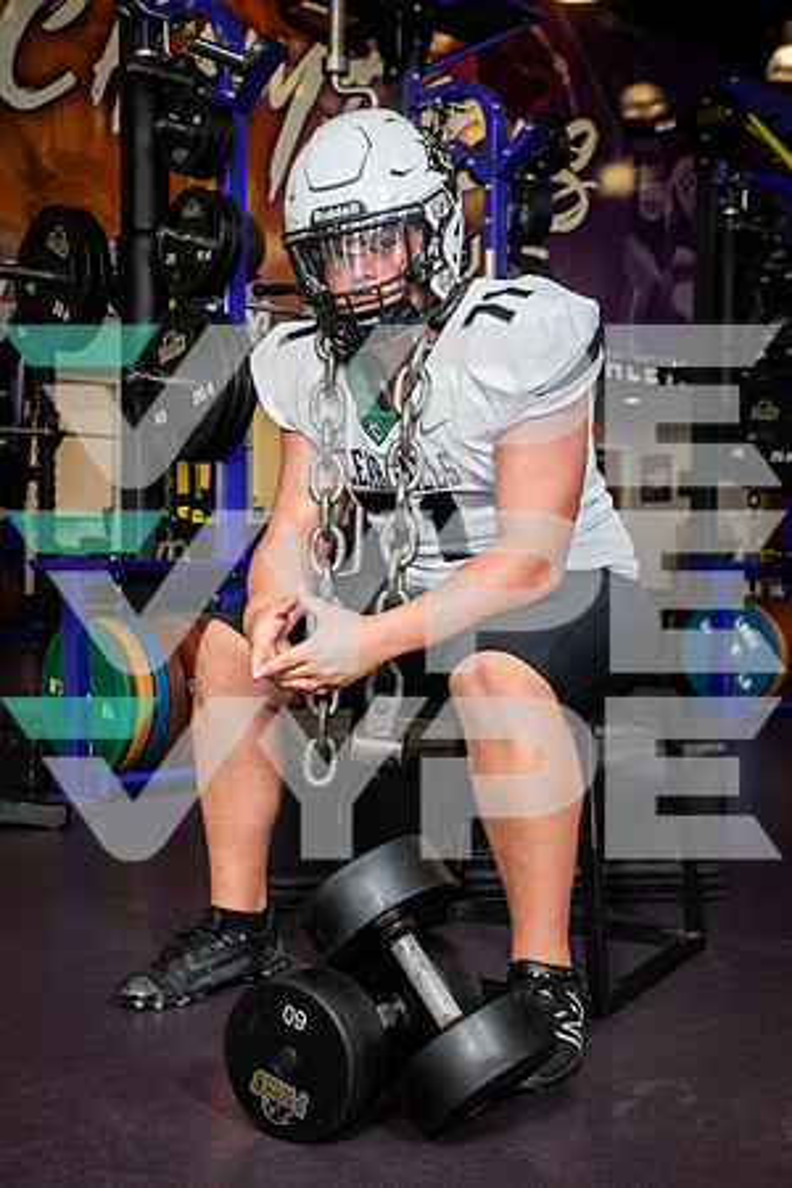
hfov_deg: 28.1
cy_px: 594
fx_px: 1584
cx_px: 396
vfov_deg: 41.1
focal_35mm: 48
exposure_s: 1/250
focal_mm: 48
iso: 800
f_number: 7.1
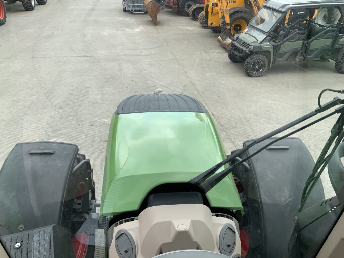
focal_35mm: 29
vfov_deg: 48.2
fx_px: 288
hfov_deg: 61.7
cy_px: 129
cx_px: 172
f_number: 1.8
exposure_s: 1/360
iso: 16
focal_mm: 3
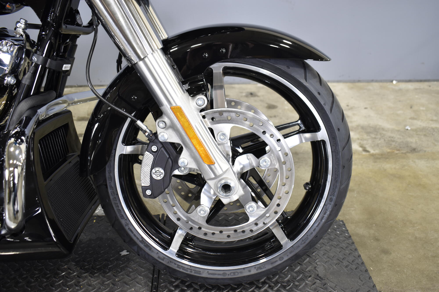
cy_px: 146
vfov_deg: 40.0
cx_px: 220
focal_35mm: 33
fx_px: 402
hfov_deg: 57.2
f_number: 3.8
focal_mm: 22
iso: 400
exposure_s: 1/15
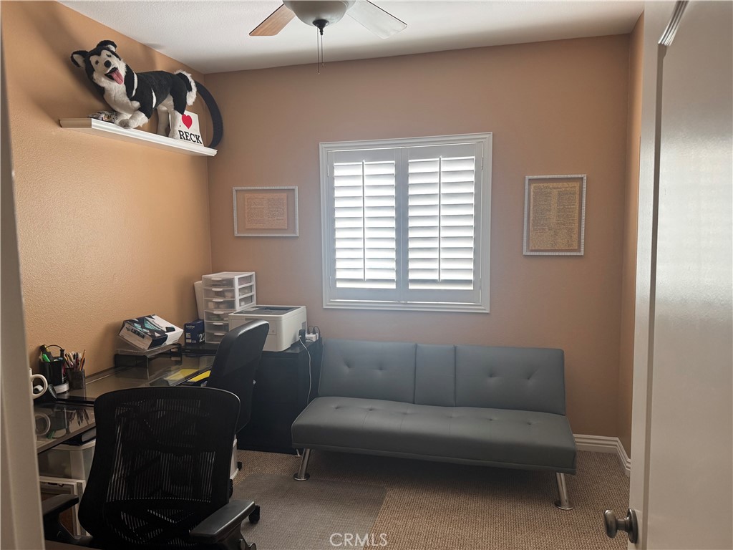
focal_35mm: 24
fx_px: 508
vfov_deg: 56.8
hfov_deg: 71.6
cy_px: 275
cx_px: 366
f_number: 1.78
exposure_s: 1/121
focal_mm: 6.76
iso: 200
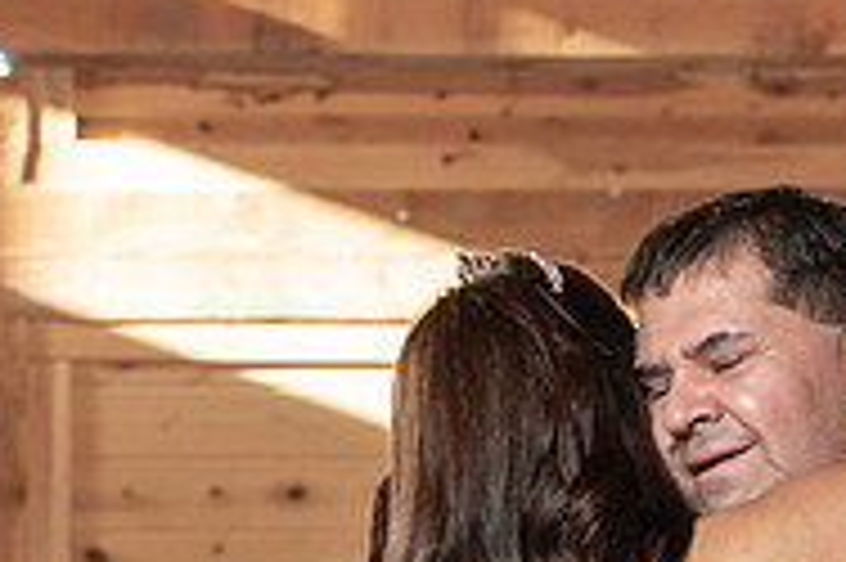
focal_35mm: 254
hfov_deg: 8.1
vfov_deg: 5.4
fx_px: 5964
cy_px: 661
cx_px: 784
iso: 2000
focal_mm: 70
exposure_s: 1/200
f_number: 5.6
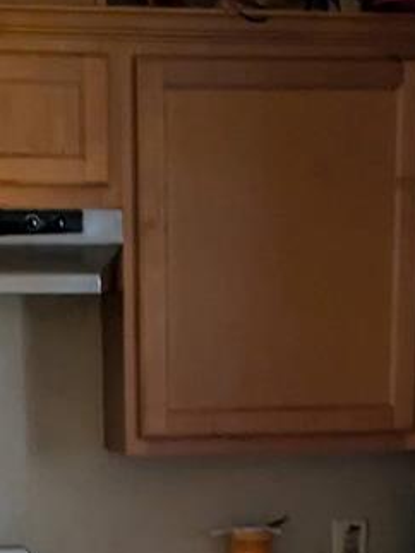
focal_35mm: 119
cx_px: 219
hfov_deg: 12.4
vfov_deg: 15.1
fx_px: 1903
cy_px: 866
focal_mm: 5.43
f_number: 1.89
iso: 301
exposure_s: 1/15
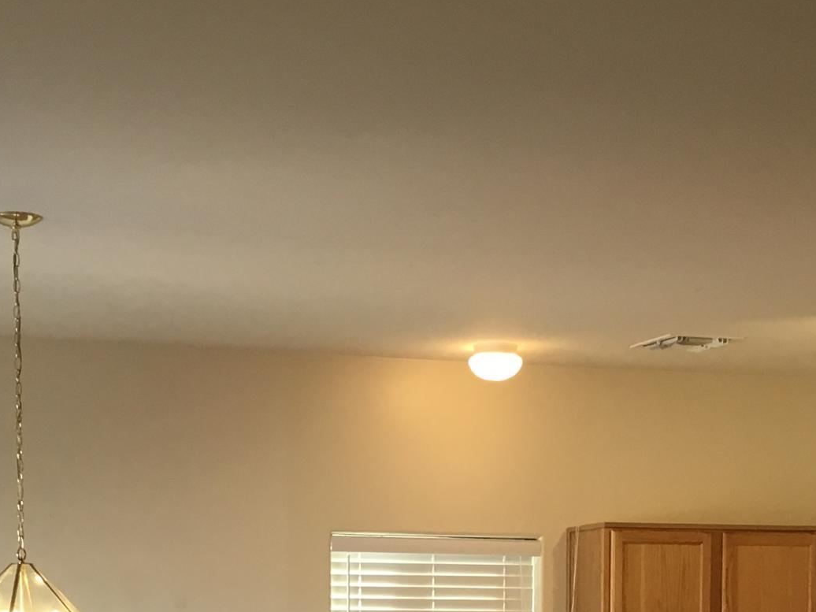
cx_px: 329
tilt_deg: -2.1
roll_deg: +0.5
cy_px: 807
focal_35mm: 84
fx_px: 1980
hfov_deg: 23.3
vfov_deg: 16.5
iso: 32
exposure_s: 1/30
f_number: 2.2
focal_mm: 4.15
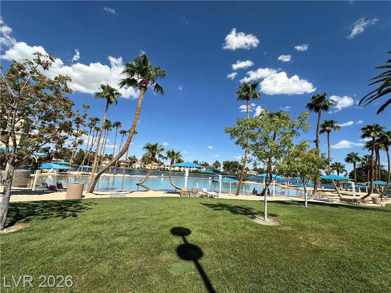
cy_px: 146
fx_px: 158
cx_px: 196
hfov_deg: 102.1
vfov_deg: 85.7
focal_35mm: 14
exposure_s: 1/3205
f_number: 2.2
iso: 50
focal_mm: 2.22
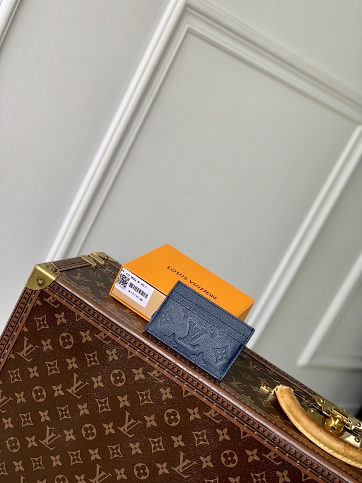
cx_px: 181
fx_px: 725
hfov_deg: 28.0
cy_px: 242
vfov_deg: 36.8
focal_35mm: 52
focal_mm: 6
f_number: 2.4
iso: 40
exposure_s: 1/122
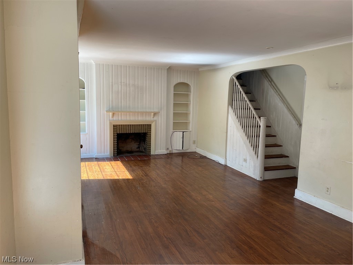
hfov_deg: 67.3
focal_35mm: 26
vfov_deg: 53.1
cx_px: 176
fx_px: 265
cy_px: 132
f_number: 1.6
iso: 32
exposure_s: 1/130
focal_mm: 4.2
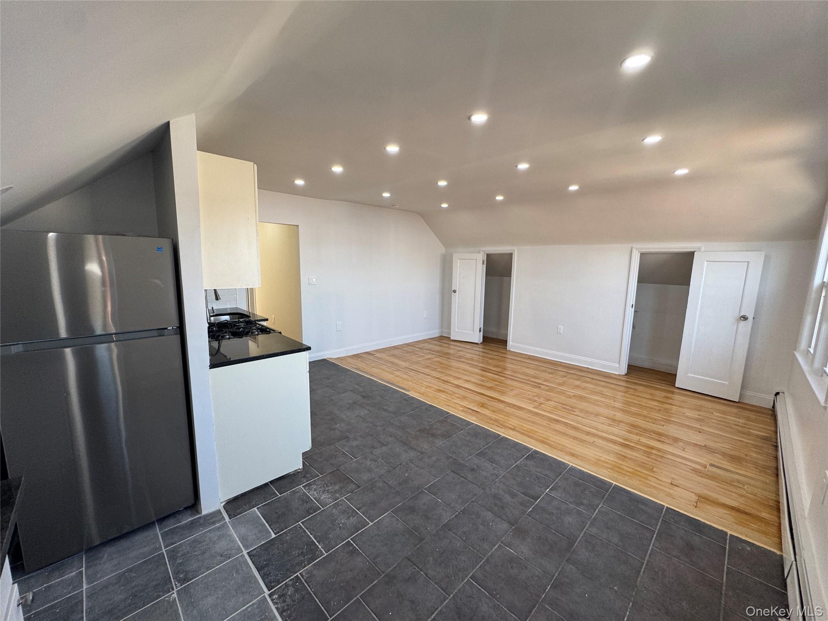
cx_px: 414
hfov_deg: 102.1
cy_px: 310
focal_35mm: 14
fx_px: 335
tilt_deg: -8.8
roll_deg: -1.0
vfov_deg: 85.7
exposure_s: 1/99
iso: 80
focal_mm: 2.22
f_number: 2.2
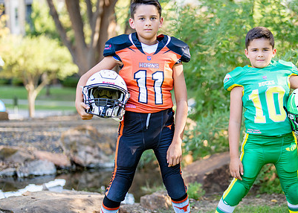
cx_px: 228
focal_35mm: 92
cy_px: 121
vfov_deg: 15.5
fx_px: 778
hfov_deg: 21.5
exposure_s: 1/800
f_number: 1.2
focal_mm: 50
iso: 100
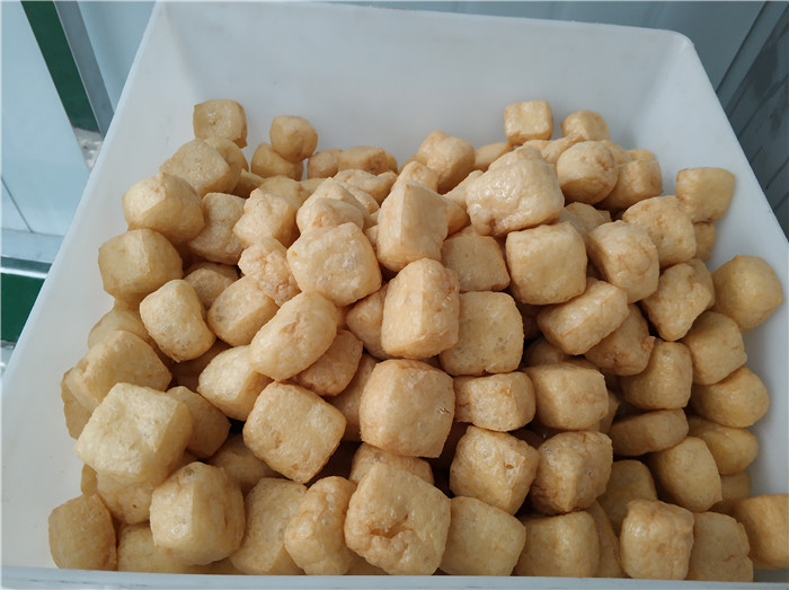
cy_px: 295
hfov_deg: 65.4
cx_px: 394
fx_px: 615
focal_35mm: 27
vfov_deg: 51.2
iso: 657
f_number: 1.8
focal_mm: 3.82
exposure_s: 1/17
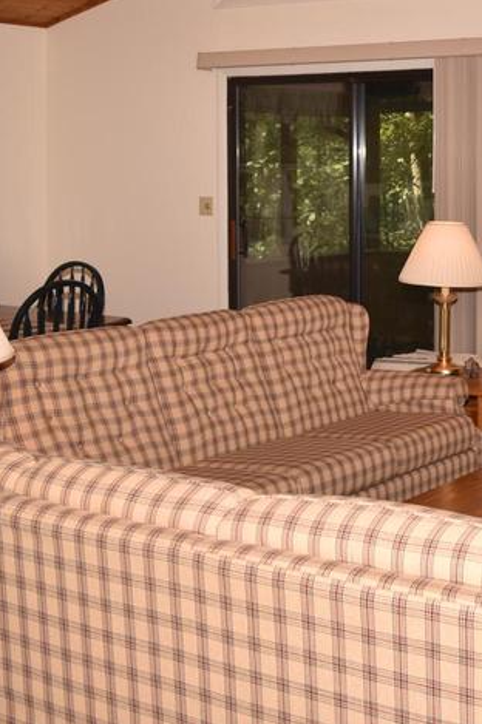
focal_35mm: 59
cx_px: 531
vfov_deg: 33.4
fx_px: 1187
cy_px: 203
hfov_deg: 21.7
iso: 100
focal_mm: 18
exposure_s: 1/160
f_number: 3.5
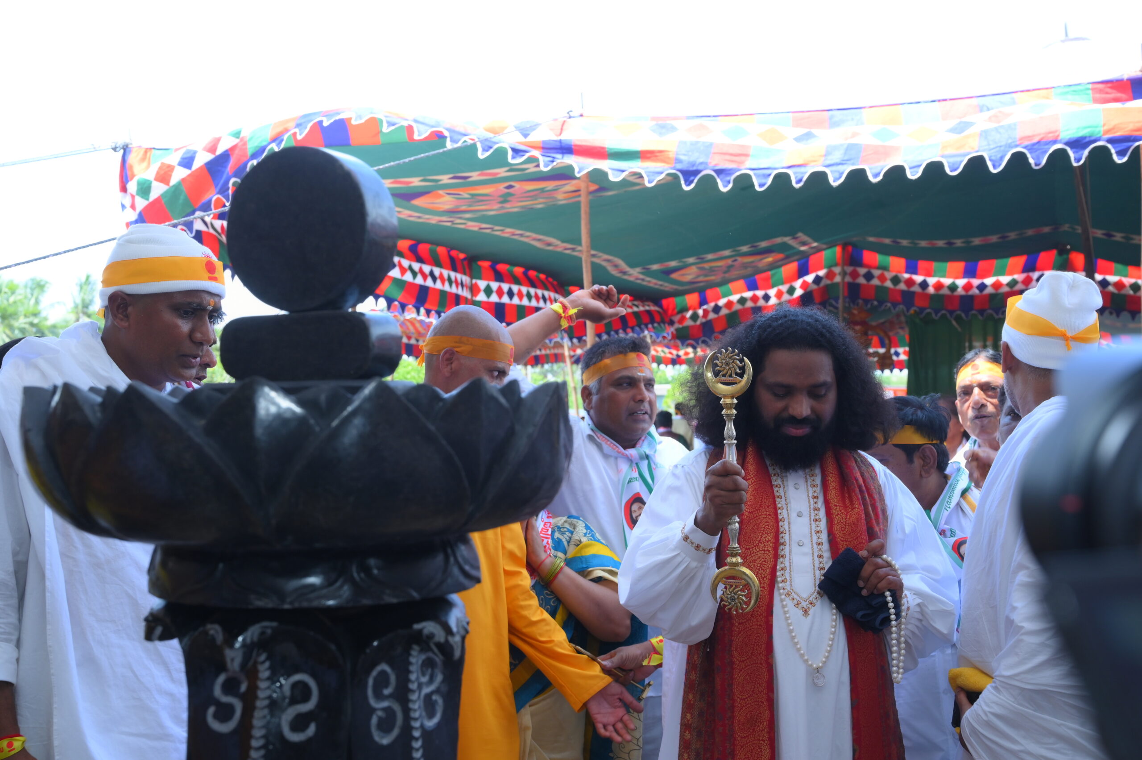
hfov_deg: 44.5
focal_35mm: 44
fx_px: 1395
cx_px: 571
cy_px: 380
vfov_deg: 30.5
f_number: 7.1
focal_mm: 44
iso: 400
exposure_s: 1/160
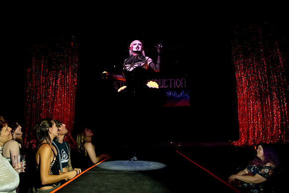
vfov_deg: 46.6
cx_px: 123
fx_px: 223
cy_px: 85
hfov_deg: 65.6
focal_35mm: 28
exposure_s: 1/40
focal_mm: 24
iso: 8000
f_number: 4
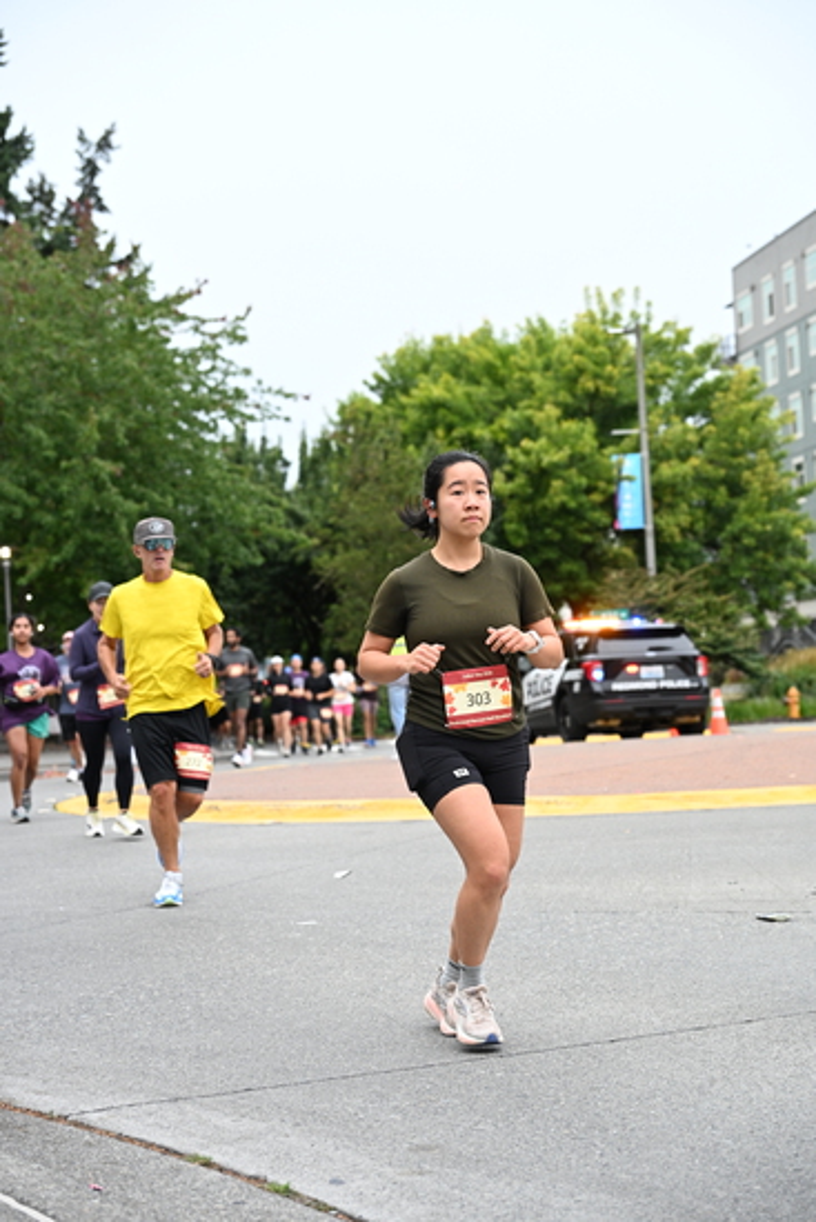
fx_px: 2073
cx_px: 408
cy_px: 611
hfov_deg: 22.3
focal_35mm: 61
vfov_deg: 32.9
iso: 1600
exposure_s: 1/800
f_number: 4
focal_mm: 61
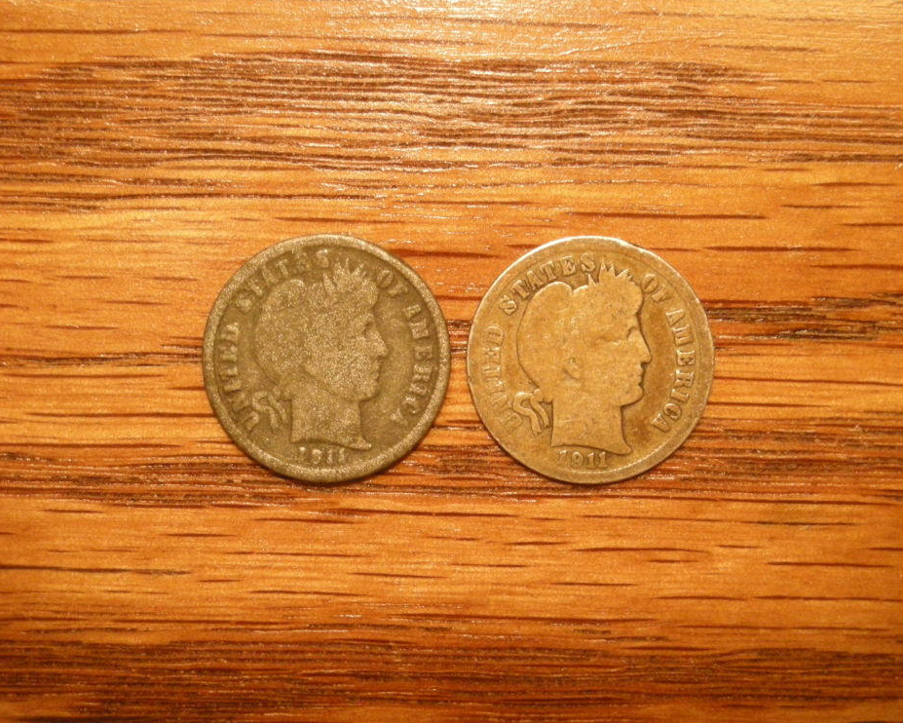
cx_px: 451
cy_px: 362
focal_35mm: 80
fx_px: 2138
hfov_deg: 23.8
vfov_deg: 19.2
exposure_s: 1/18
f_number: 3.9
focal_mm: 12.3
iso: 400
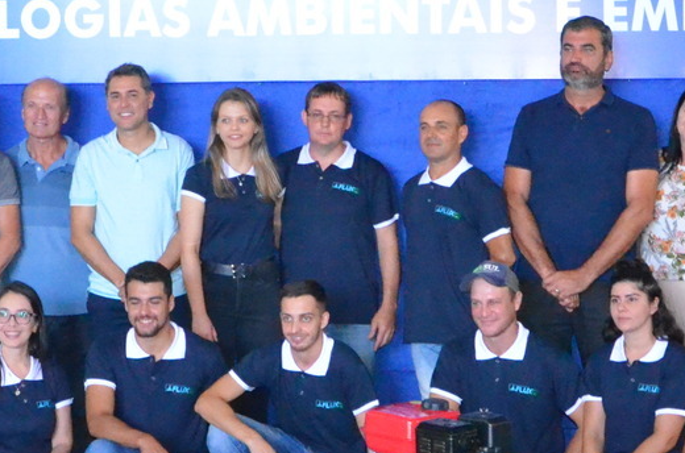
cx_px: 337
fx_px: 2232
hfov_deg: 17.5
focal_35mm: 118
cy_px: 215
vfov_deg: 11.6
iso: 6400
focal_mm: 25
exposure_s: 1/80
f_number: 8
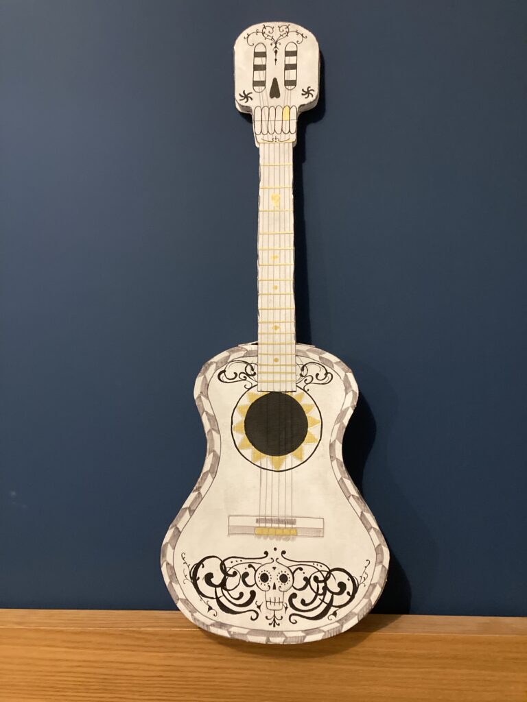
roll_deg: +0.5
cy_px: 351
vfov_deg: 63.4
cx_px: 264
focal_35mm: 28
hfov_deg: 49.7
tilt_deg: -1.3
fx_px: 568
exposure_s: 1/30
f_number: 1.8
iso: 500
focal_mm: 3.99
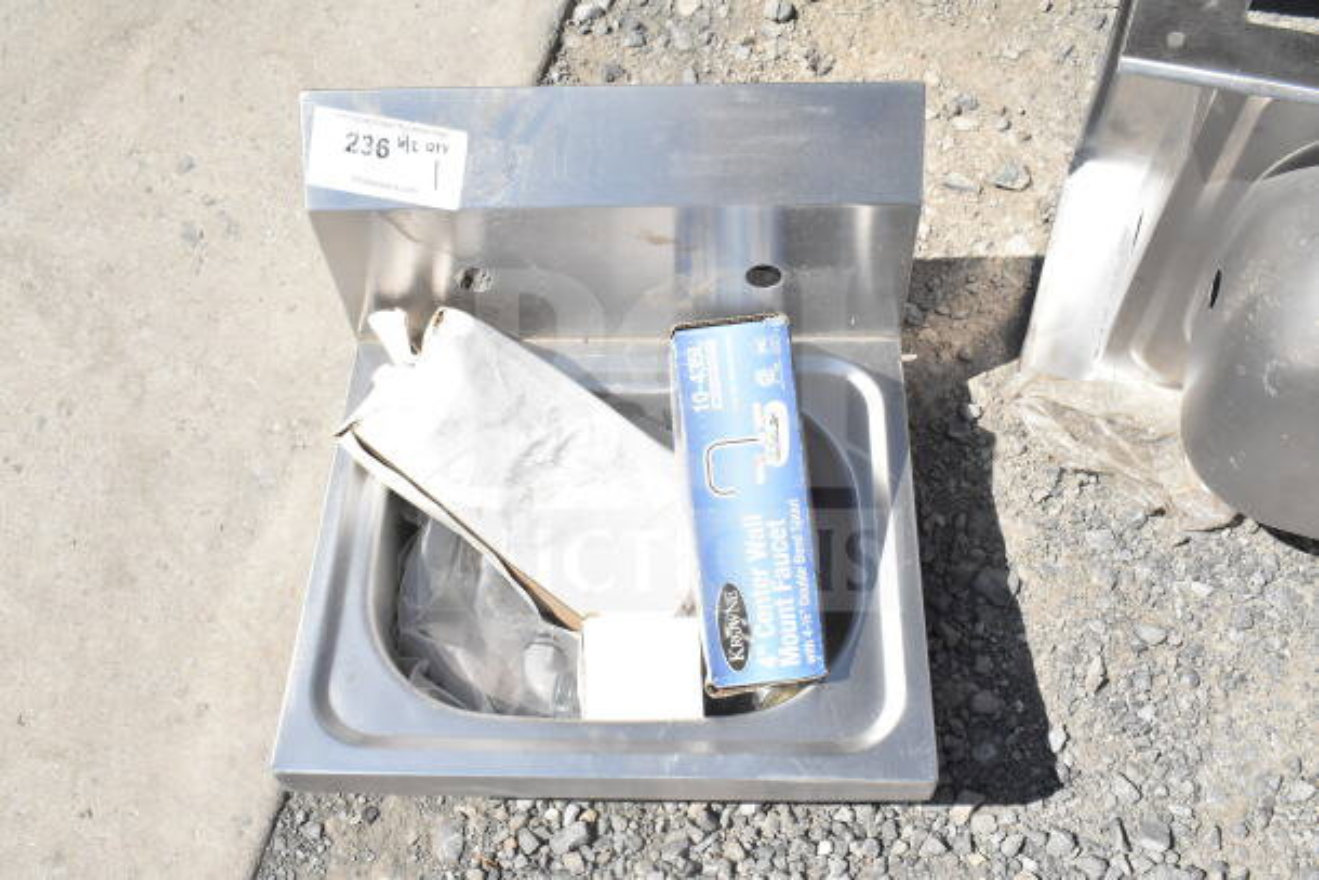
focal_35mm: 36
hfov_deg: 53.1
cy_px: 440
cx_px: 660
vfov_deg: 36.9
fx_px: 1319
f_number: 14
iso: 1600
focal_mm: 24
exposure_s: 1/1250
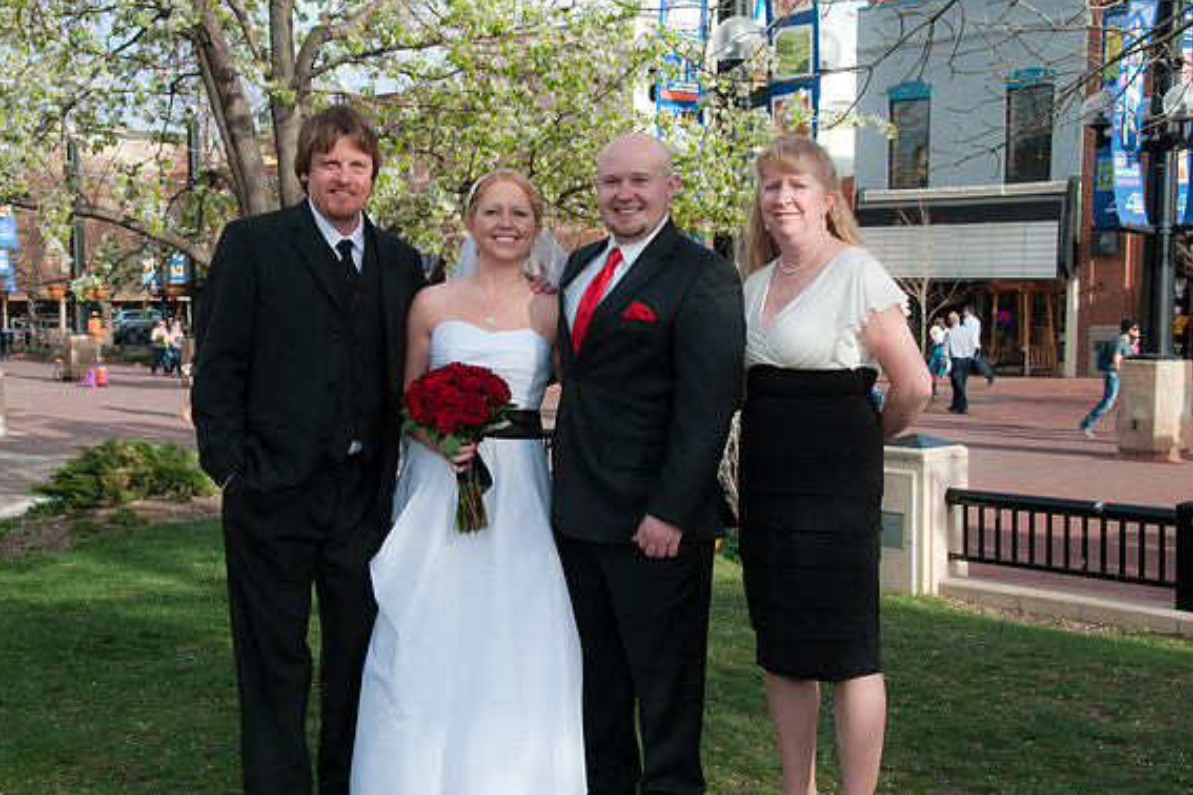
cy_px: 396
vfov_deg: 27.5
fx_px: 1624
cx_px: 585
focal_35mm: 49
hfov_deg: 40.3
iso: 320
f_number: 8
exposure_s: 1/160
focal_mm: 32
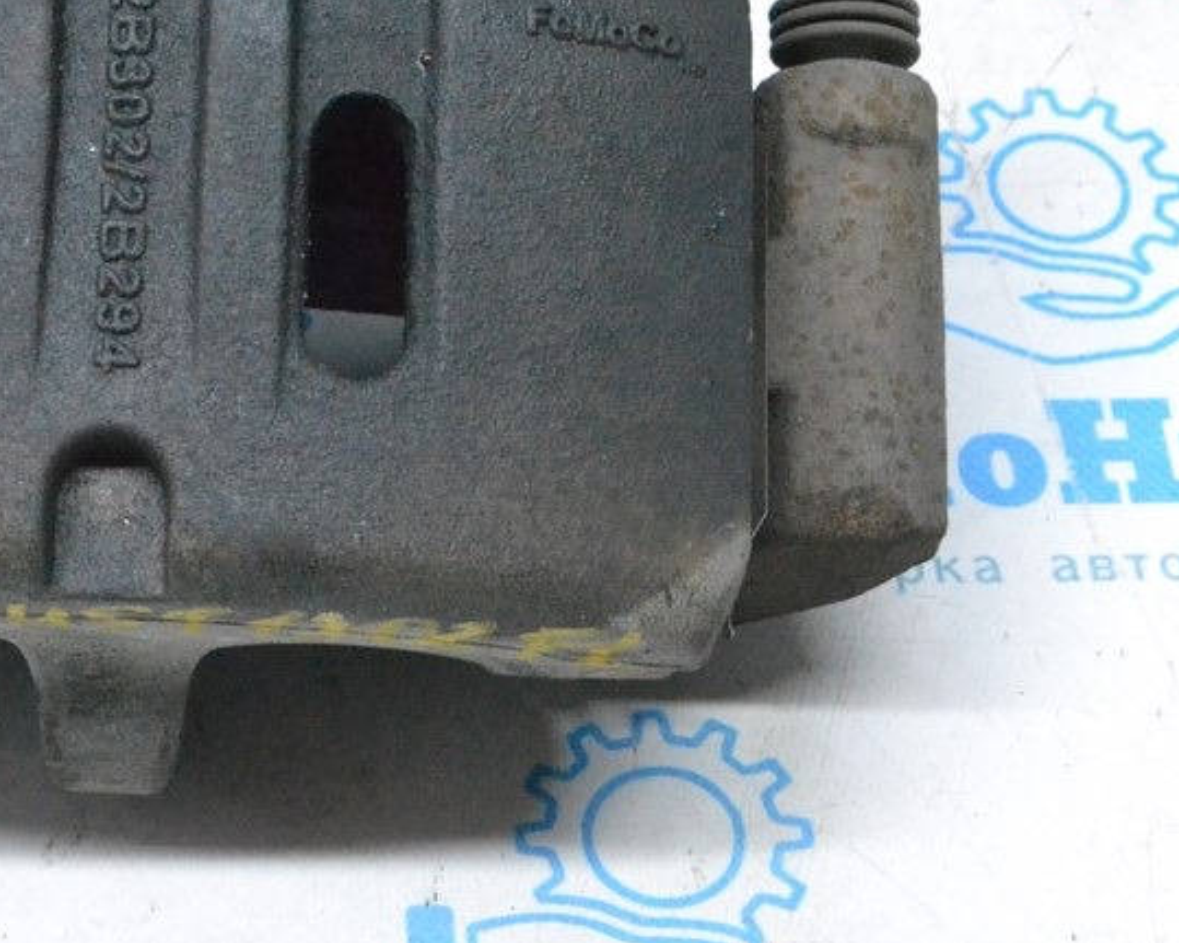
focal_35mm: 107
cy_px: 200
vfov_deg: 14.3
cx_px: 236
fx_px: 3733
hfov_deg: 17.8
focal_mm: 40
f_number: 9
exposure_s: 1/160
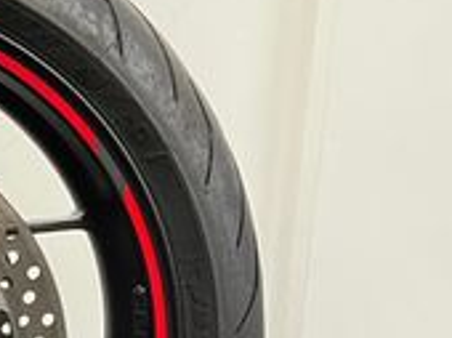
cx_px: -210
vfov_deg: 14.8
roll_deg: +1.0
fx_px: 1278
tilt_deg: -15.8
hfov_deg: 18.1
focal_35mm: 98
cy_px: 343
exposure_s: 1/50
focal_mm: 5.1
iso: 500
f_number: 1.6
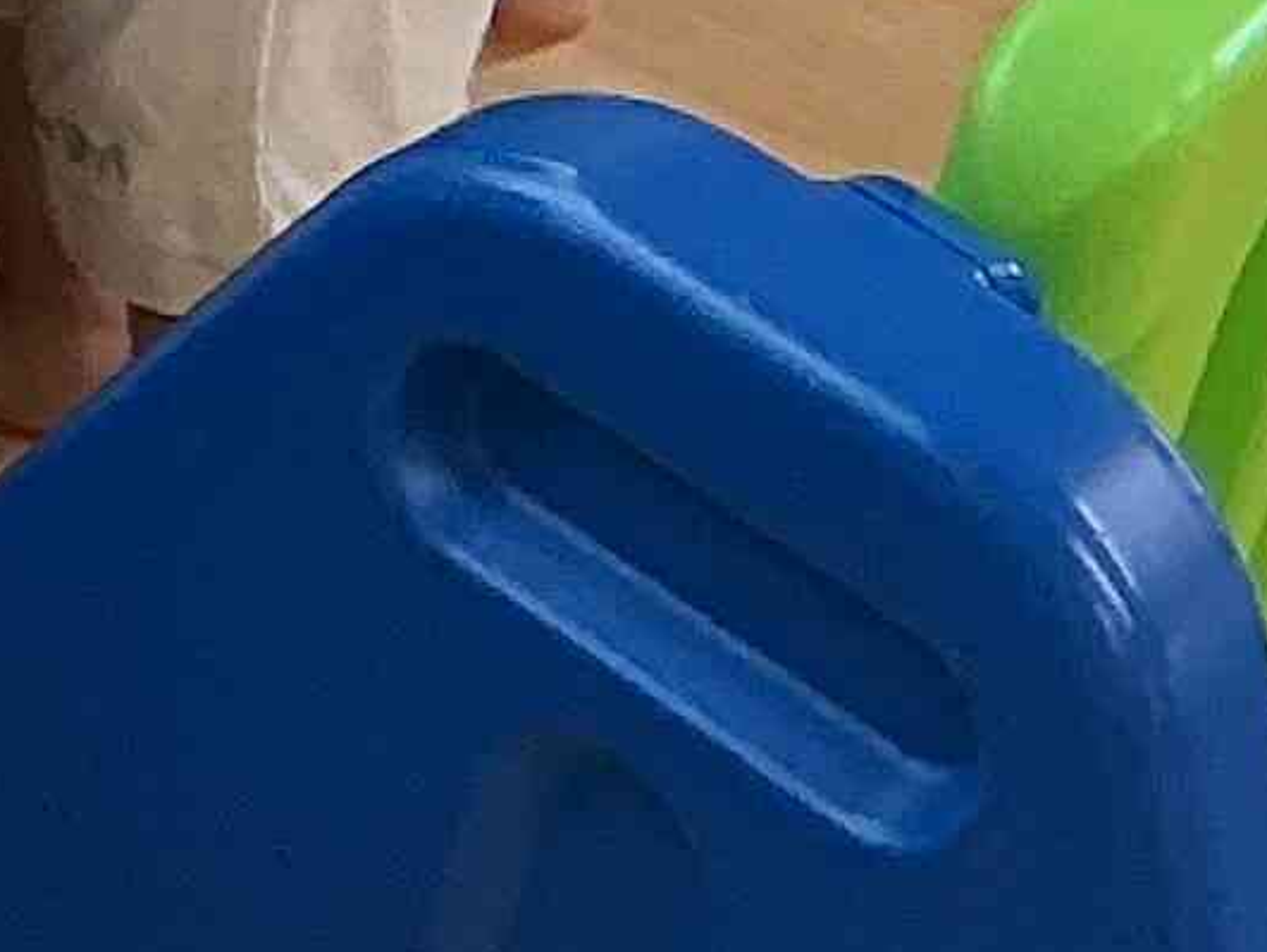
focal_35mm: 220
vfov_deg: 6.7
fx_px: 8058
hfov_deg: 7.4
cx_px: -3068
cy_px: -162
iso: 40
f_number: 1.8
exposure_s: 1/120
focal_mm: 3
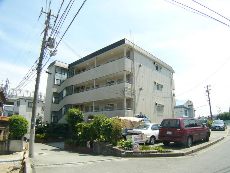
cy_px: 86
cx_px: 115
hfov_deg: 52.6
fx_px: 233
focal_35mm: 35
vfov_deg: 40.7
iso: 50
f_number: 8
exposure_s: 1/80
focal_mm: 5.8
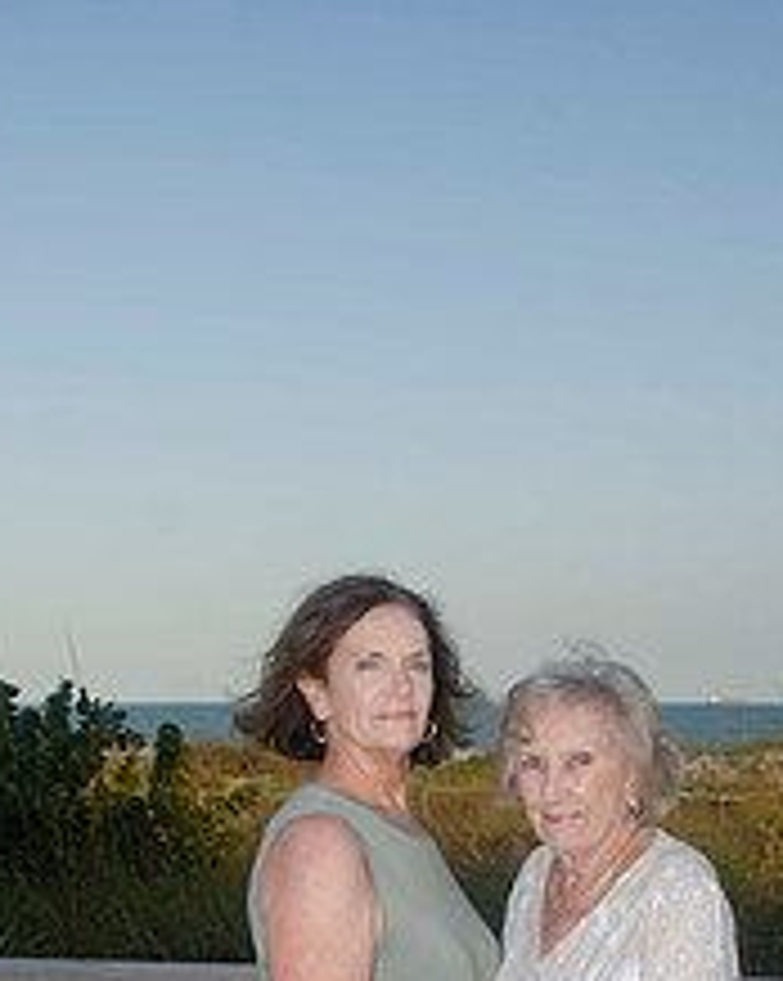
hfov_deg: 26.1
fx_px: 1682
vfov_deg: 30.4
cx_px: 468
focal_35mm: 58
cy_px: 963
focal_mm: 20
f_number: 7.1
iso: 100
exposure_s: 1/250
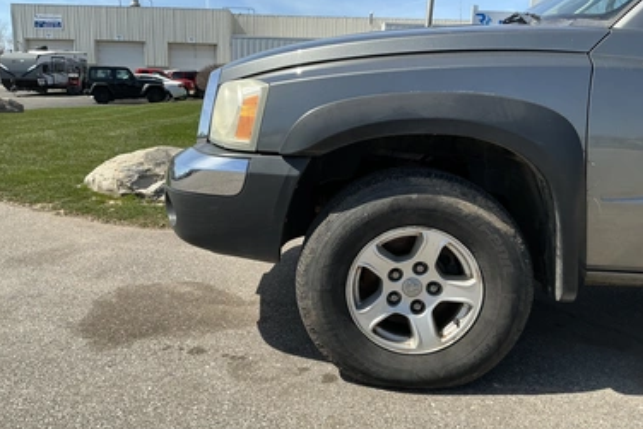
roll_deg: -1.0
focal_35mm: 31
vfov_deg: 42.4
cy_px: 219
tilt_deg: -12.3
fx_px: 554
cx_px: 306
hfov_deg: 60.2
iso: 25
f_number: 1.8
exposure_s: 1/1311
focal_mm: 3
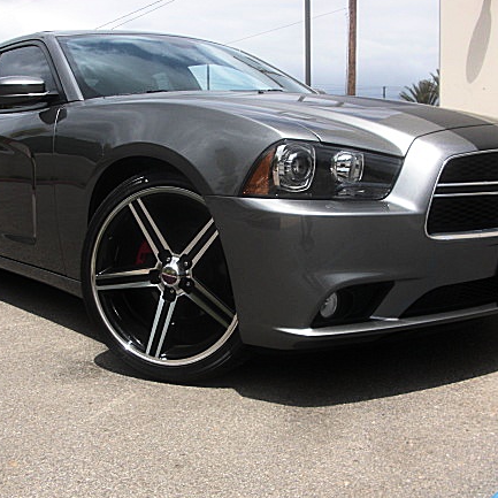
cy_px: 250
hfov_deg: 36.0
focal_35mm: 47
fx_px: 765
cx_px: 224
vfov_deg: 36.1
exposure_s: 1/125
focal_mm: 6.3
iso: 50
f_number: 7.9
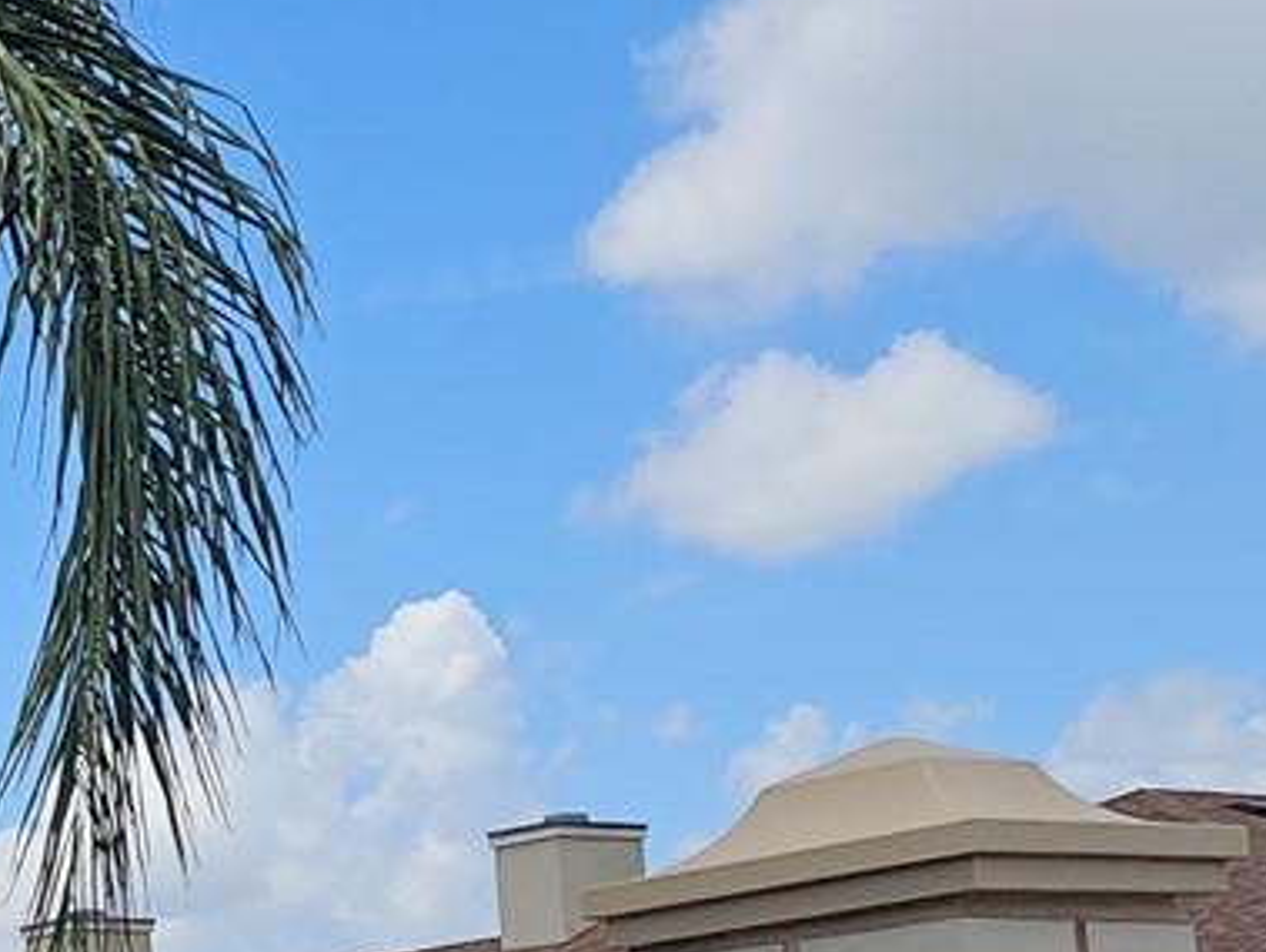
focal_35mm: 97
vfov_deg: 15.0
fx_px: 3551
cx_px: -685
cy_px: 935
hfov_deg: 17.9
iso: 10
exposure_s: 1/850
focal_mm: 6.3
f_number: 1.7
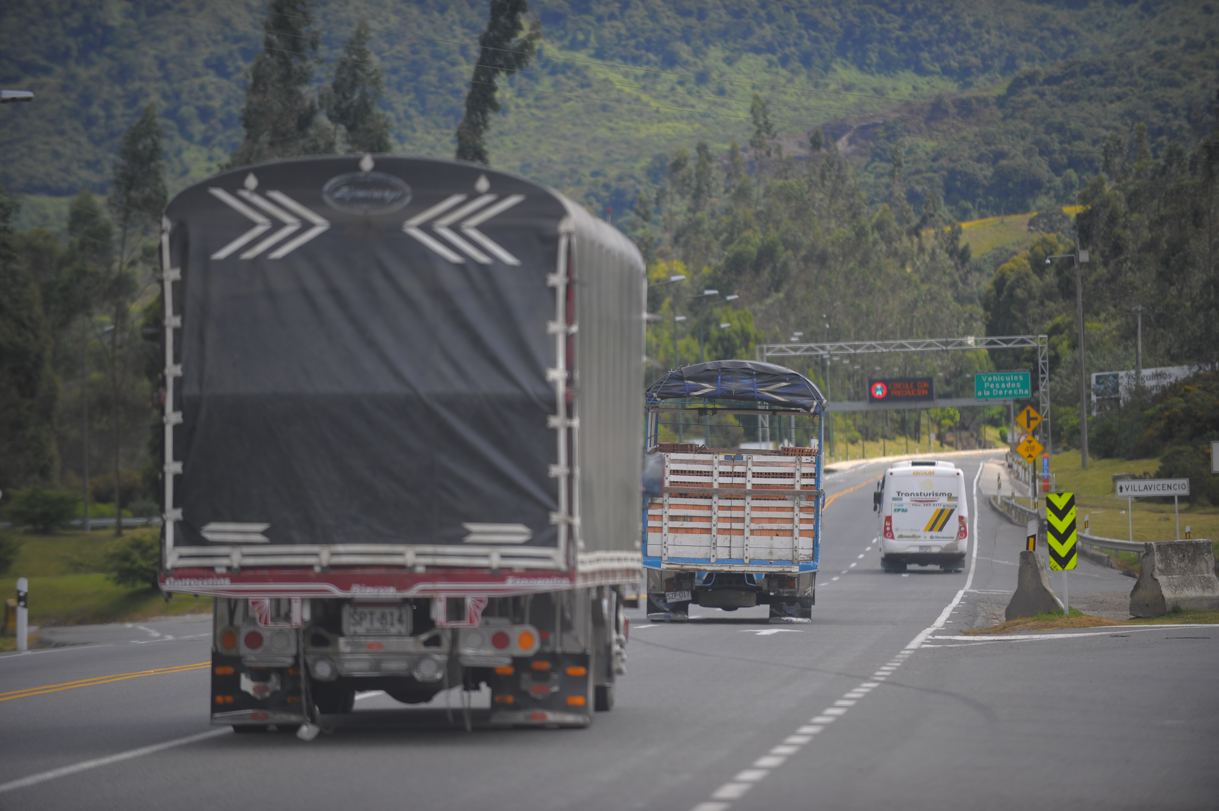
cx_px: 610
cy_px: 406
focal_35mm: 200
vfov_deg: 6.9
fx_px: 6768
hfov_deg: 10.3
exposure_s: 1/1000
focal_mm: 200
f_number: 2.8
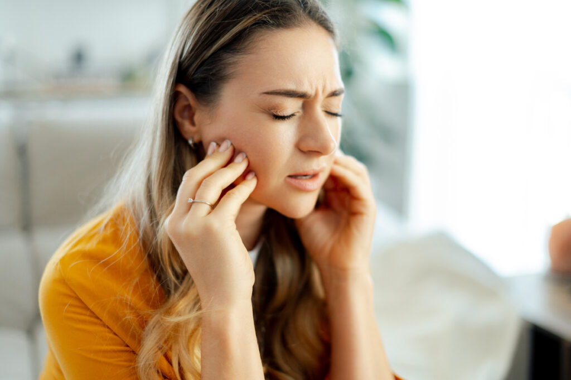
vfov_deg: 26.9
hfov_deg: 39.6
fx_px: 792
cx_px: 286
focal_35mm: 50
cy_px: 190
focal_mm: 50
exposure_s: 1/250
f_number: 2
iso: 800
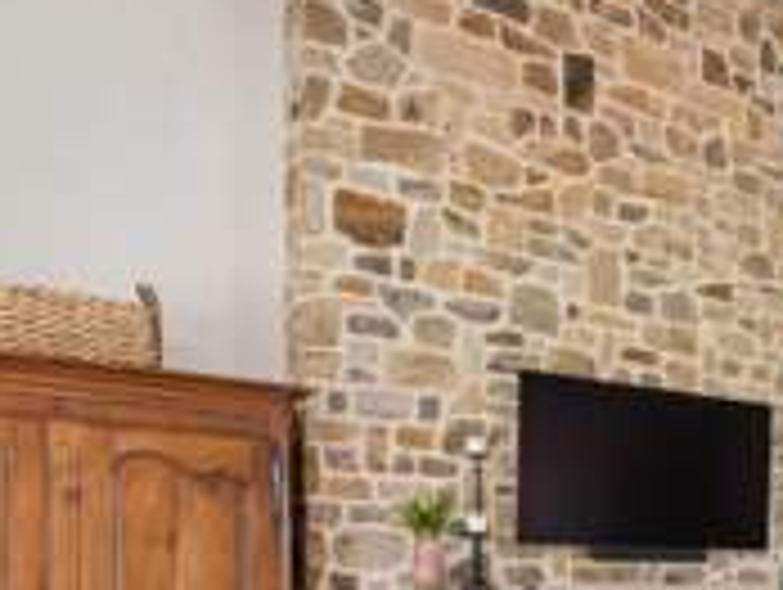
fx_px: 1019
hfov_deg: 34.5
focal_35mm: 45
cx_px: 918
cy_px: 590
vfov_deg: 30.0
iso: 250
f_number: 8
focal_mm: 17
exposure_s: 1/8
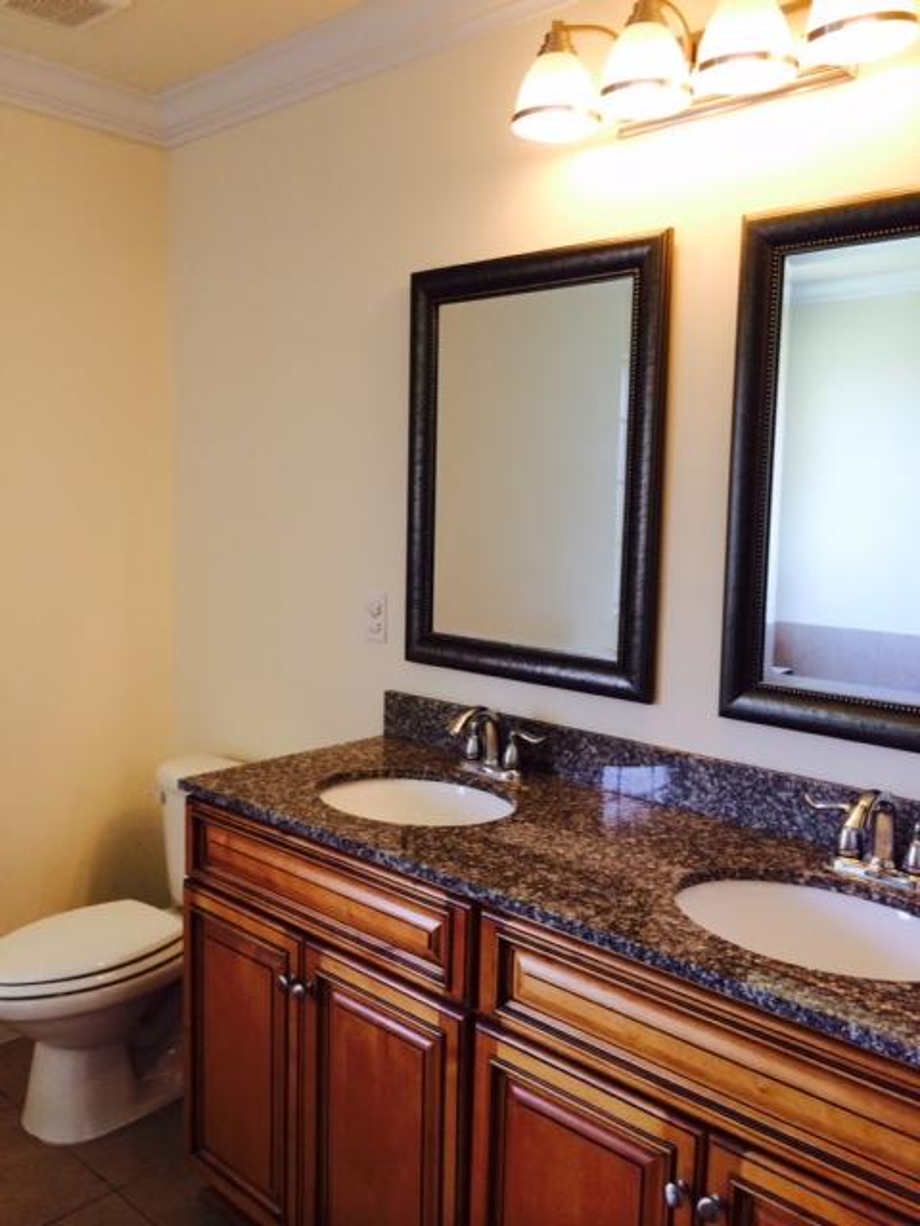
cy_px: 613
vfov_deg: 60.0
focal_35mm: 30
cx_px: 460
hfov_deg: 46.8
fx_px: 1063
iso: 40
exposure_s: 1/40
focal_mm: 4.12
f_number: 2.2
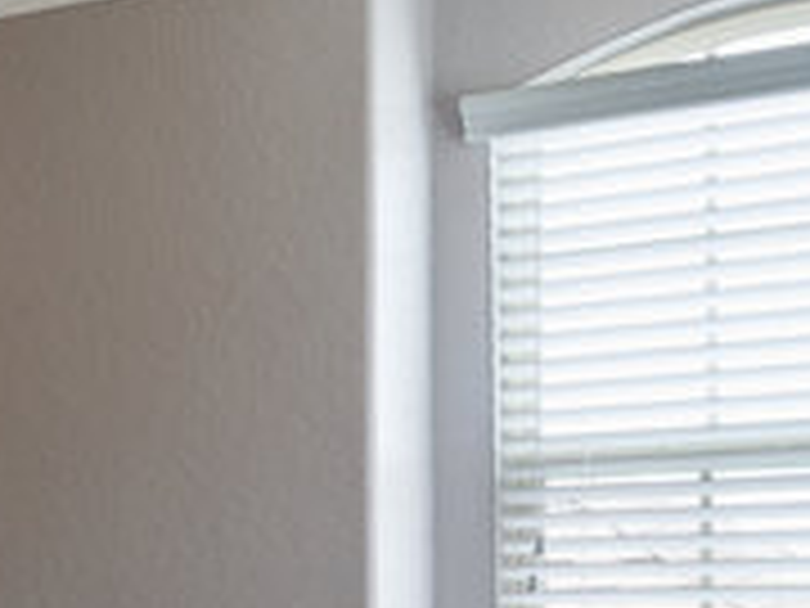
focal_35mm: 82
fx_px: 1919
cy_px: 437
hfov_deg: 18.9
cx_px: -608
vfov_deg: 17.9
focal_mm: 10
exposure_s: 1/2.5
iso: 100
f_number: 8
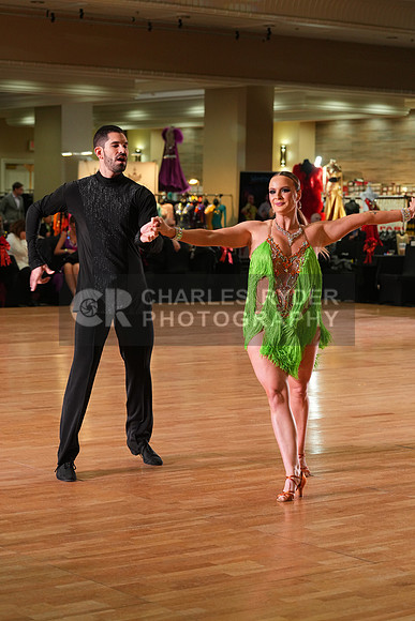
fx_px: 1469
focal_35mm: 85
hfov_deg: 16.1
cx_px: 208
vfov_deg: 23.9
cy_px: 310
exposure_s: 1/200
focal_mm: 85
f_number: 4.5
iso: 1600
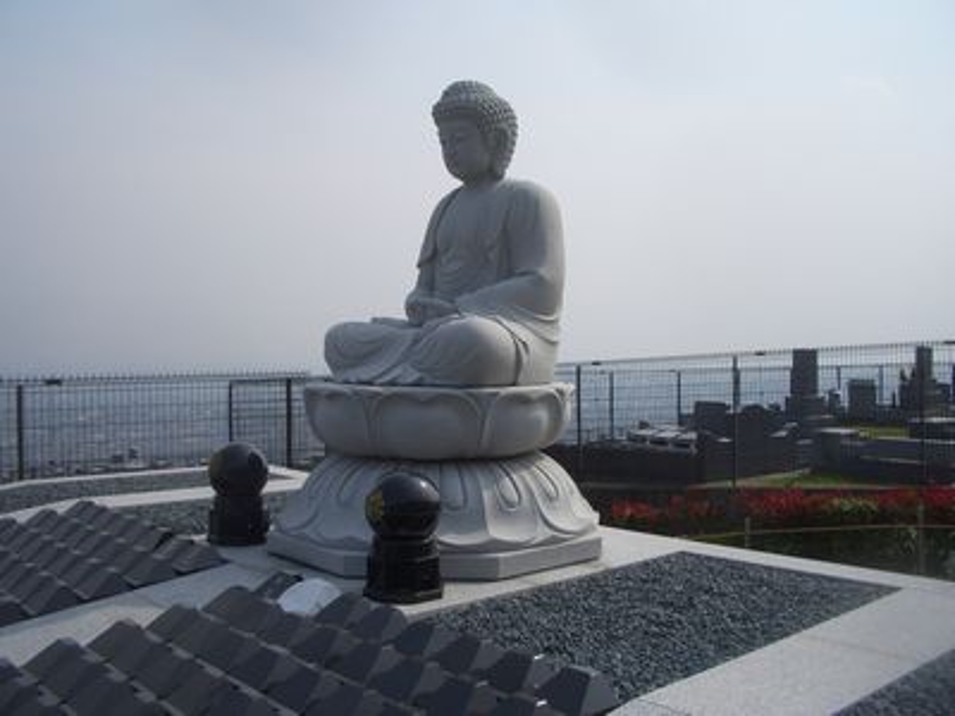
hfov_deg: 52.6
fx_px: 966
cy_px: 358
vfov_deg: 40.7
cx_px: 478
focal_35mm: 35
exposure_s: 1/640
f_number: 4.3
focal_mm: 5.8
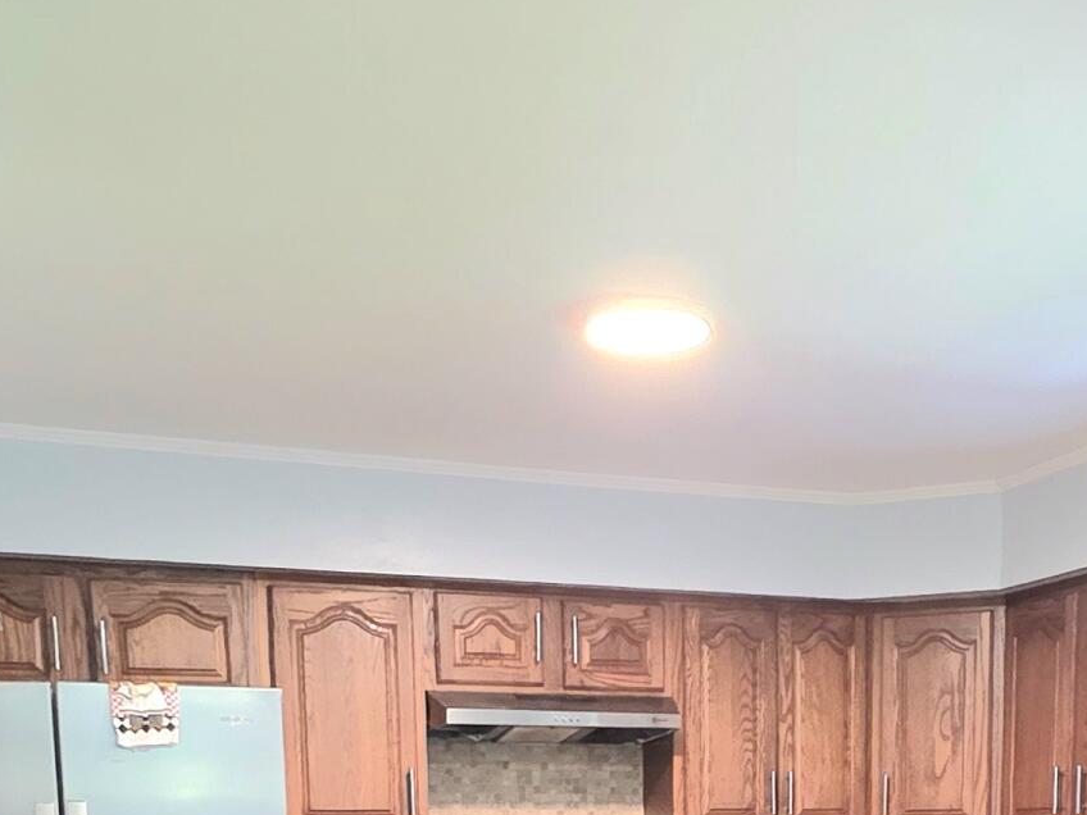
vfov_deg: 26.9
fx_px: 1444
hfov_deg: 40.8
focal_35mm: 46
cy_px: 1044
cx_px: 705
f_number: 1.9
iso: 500
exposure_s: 1/60.2
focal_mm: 2.2
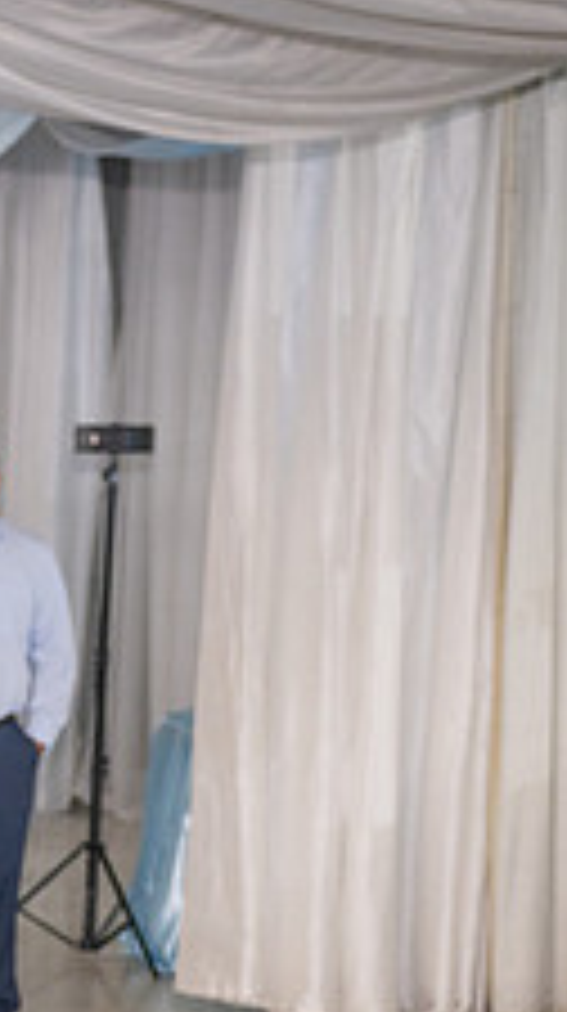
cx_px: -522
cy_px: 948
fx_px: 3218
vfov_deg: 17.6
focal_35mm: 120
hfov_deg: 9.5
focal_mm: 38
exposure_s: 1/160
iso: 1000
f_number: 3.2
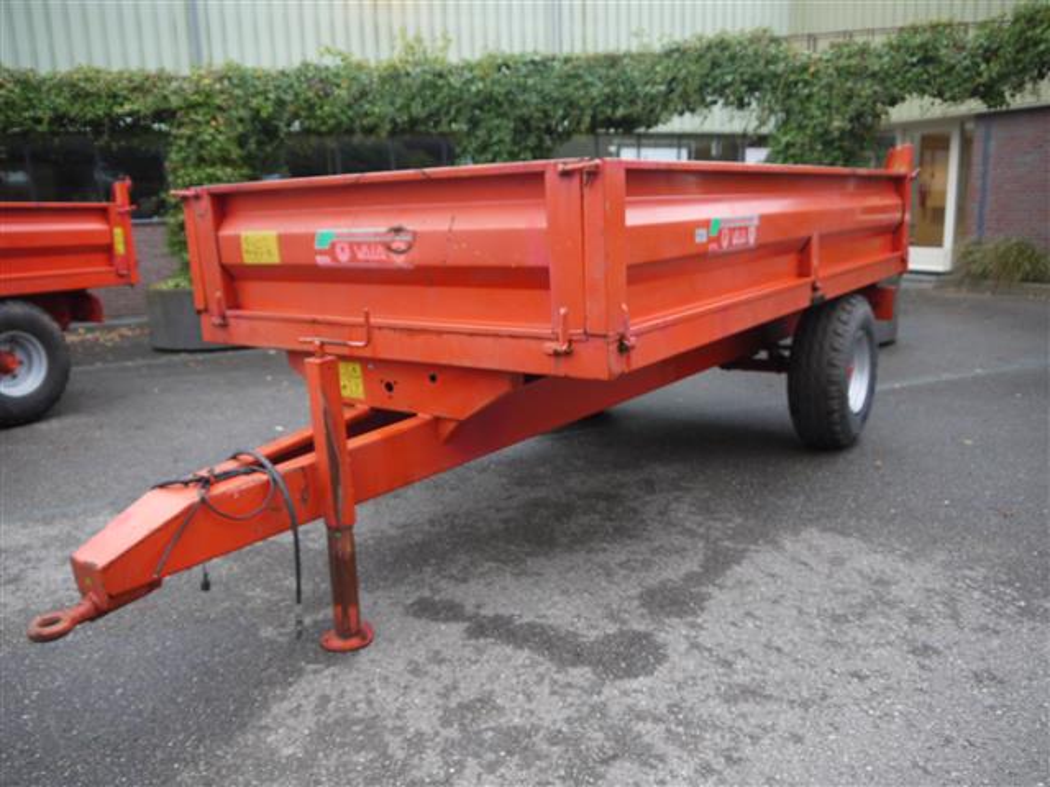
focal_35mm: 28
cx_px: 525
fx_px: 849
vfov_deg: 49.7
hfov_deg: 63.4
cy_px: 394
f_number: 3.5
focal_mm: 14
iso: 320
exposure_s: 1/60
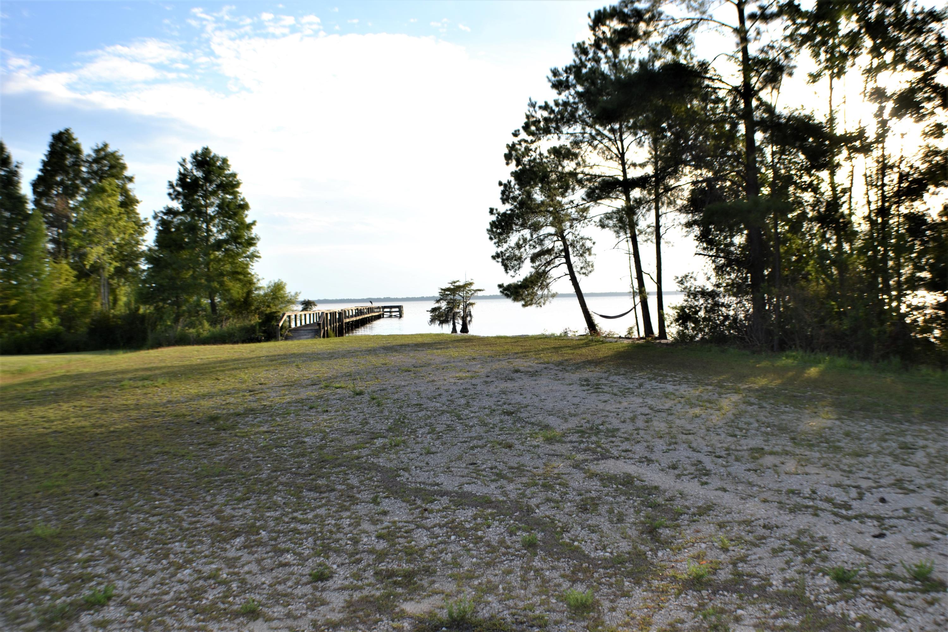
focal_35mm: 36
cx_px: 474
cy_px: 316
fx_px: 948
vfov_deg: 36.9
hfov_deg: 53.1
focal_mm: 24
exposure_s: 1/200
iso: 100
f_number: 5
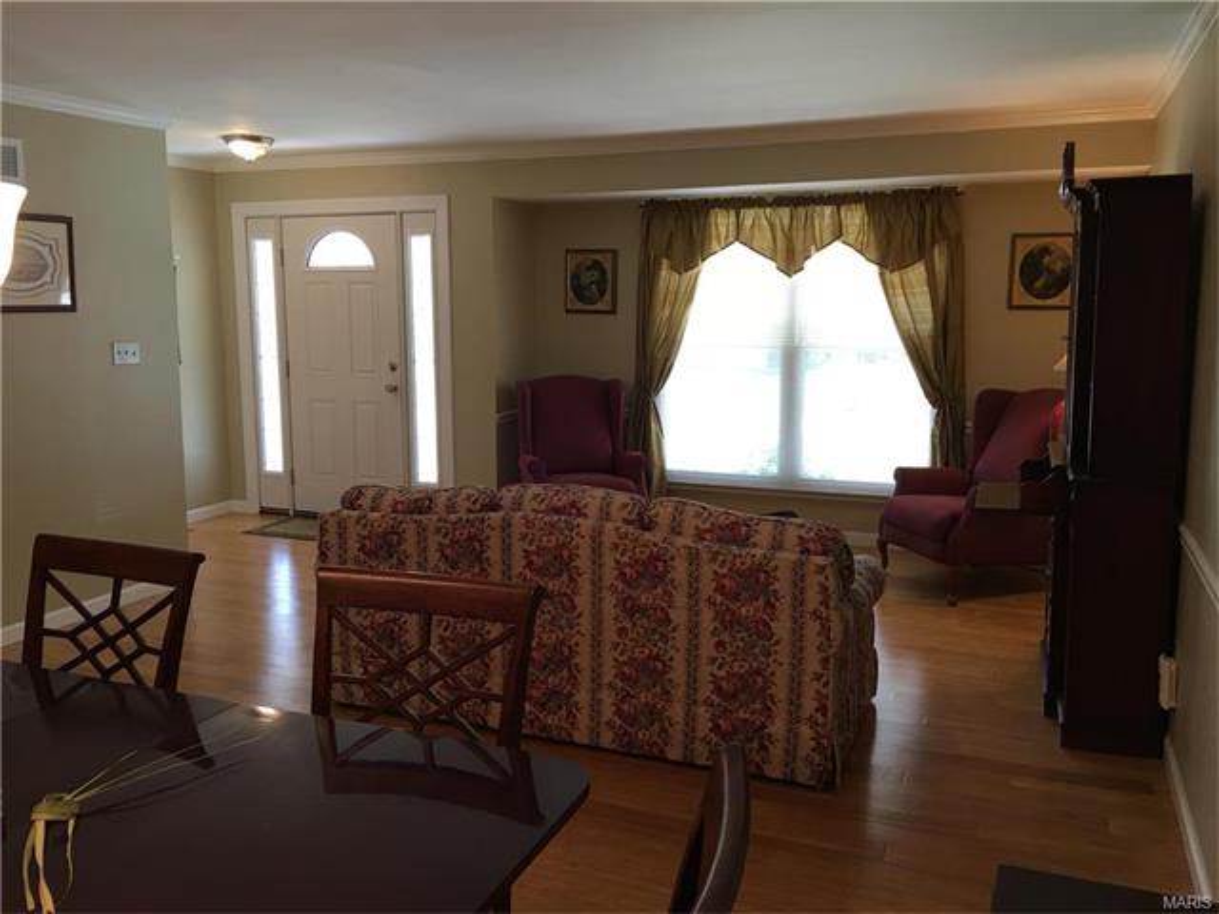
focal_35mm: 29
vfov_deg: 48.2
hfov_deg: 61.7
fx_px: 1021
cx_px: 610
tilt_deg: -8.1
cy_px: 457
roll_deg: -0.1
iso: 25
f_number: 2.2
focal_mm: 4.15
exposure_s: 1/15
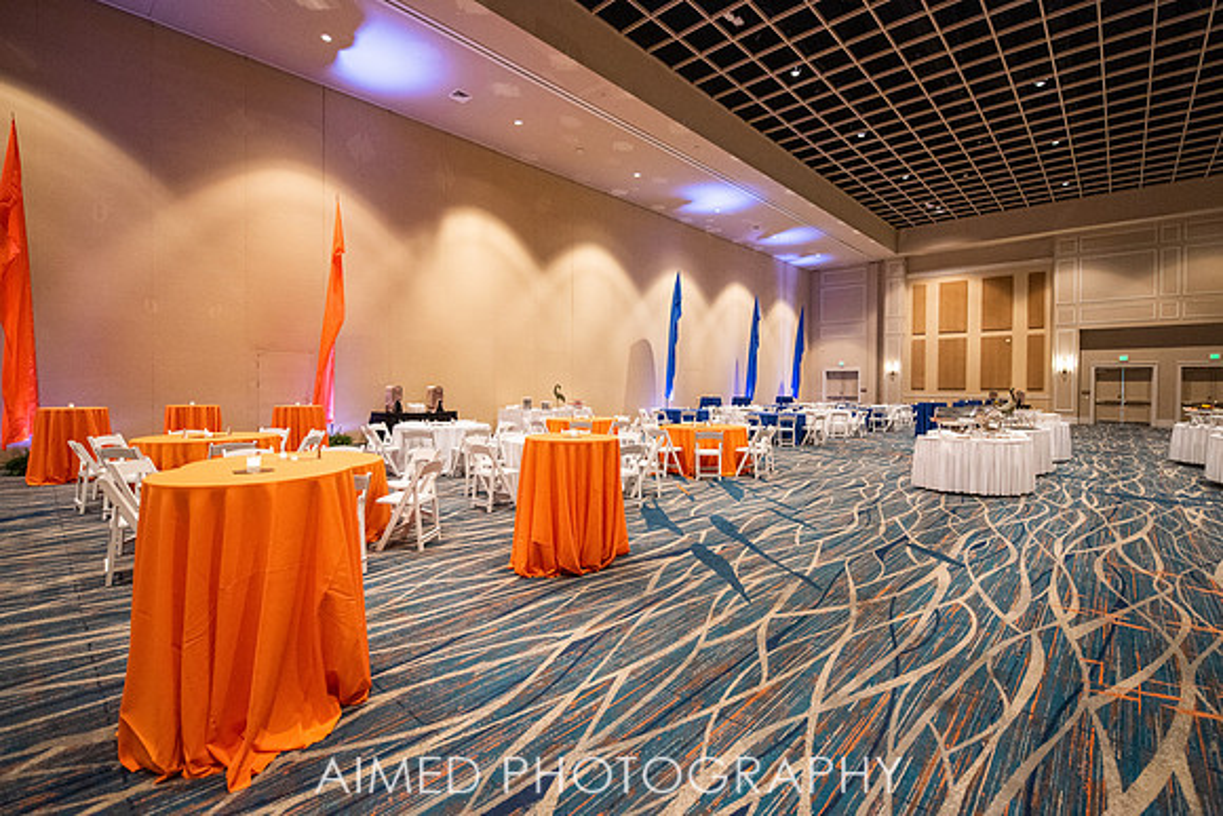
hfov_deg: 97.4
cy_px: 394
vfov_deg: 74.4
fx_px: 537
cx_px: 639
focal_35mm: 16
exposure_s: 1/125
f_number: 2.8
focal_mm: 15
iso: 2000
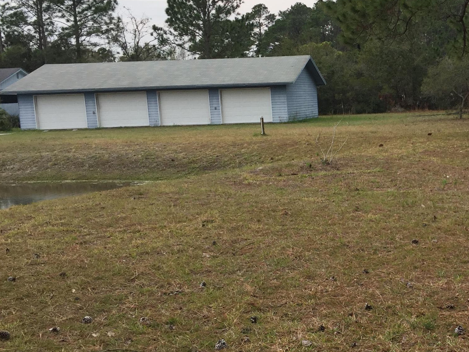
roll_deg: +1.3
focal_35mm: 58
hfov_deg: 31.2
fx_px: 786
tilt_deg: -6.9
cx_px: 451
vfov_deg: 25.2
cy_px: 198
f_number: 2.2
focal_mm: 4.15
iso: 32
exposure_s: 1/1163
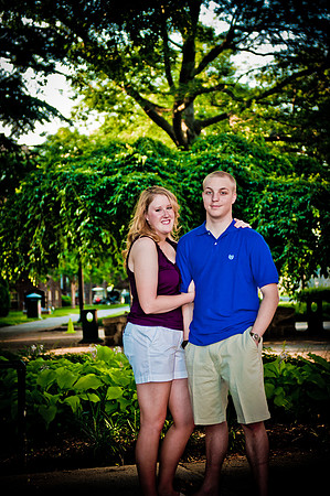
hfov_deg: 18.1
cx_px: 165
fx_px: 1034
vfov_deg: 27.0
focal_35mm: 75
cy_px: 248
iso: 200
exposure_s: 1/250
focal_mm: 50
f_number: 2.8
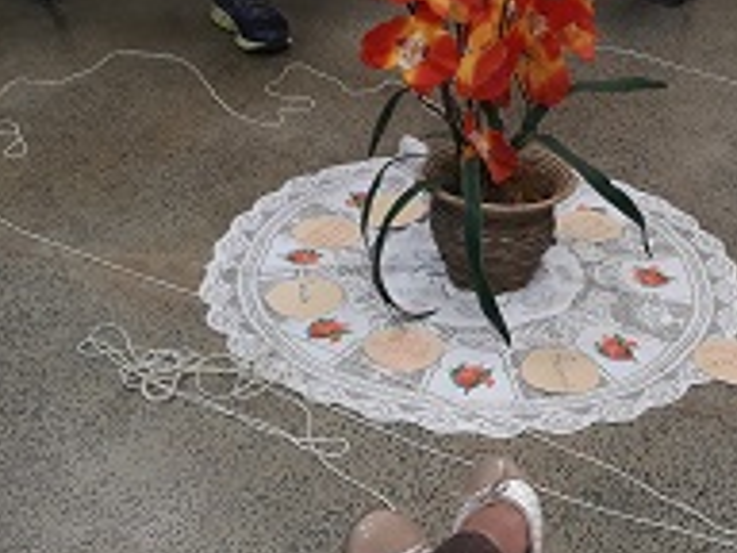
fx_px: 1235
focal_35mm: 58
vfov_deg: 25.2
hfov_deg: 33.1
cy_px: 211
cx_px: 459
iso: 80
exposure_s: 1/40
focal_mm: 3.71
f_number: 1.7
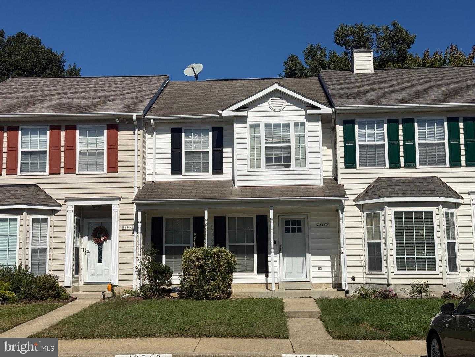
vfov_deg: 30.3
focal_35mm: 48
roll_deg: +0.7
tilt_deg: +9.5
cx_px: 238
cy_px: 178
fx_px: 659
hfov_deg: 39.7
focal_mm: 6.76
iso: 64
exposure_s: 1/11364
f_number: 1.78
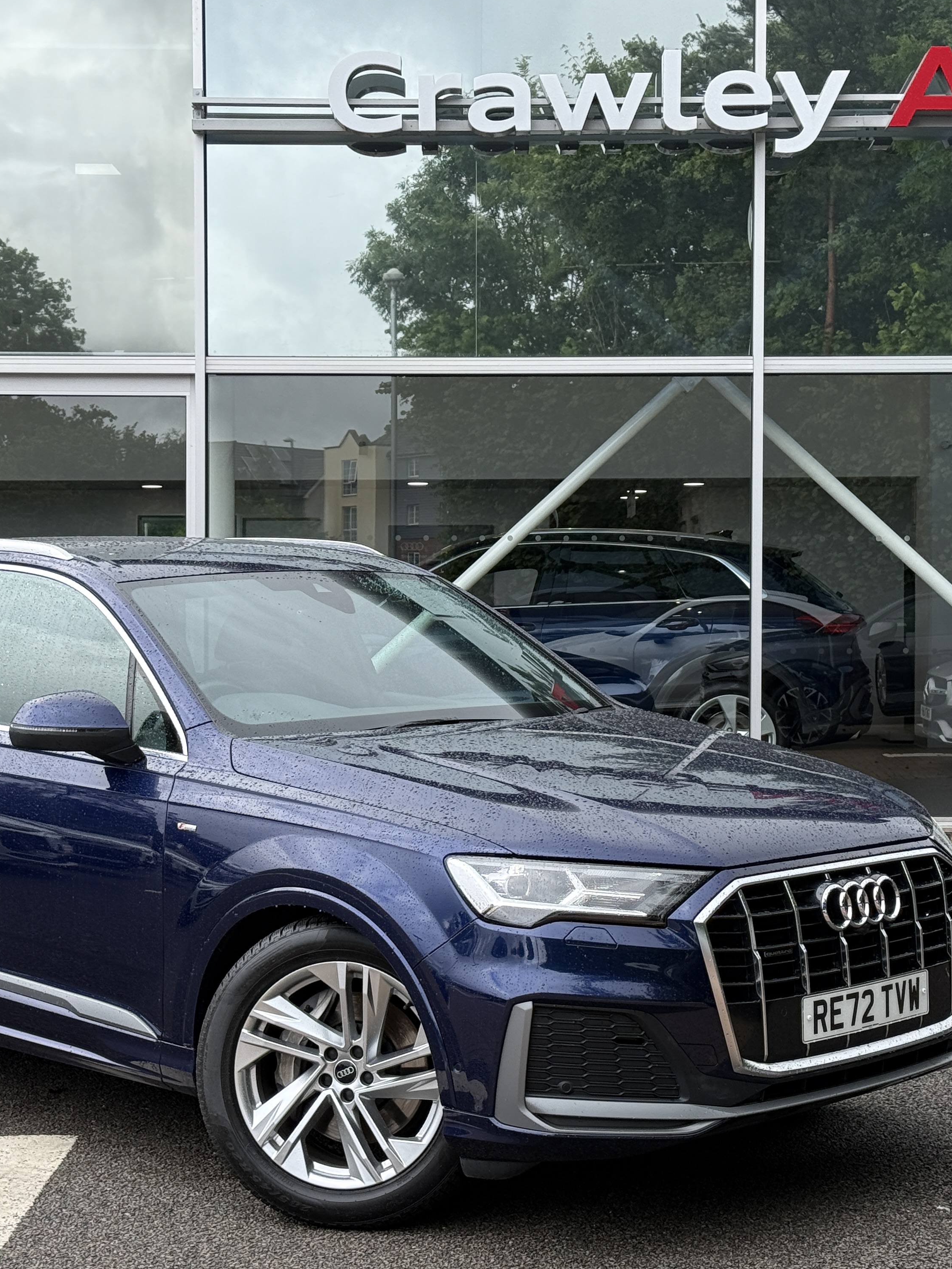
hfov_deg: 22.6
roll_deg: +0.2
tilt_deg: +0.5
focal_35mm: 65
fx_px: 2383
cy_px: 639
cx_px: 460
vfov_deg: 29.8
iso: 80
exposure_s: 1/1203
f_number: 1.78
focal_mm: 6.76
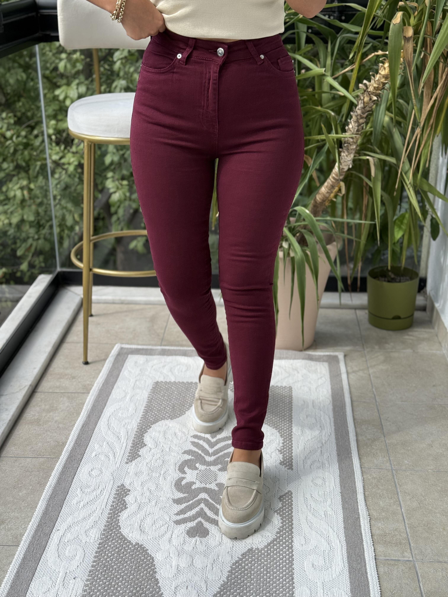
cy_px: 298
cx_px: 224
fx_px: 828
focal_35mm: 48
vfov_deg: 39.7
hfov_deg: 30.3
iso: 64
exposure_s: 1/615
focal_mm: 6.76
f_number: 1.78
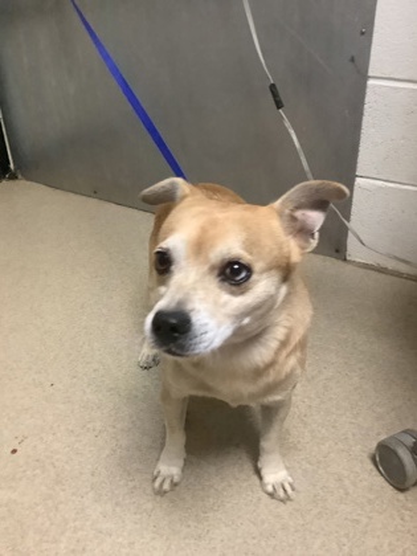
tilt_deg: -29.0
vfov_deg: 58.4
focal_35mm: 31
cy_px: 278
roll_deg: +1.3
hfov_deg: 45.4
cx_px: 208
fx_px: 498
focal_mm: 3.3
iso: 400
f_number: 2.4
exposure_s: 1/60
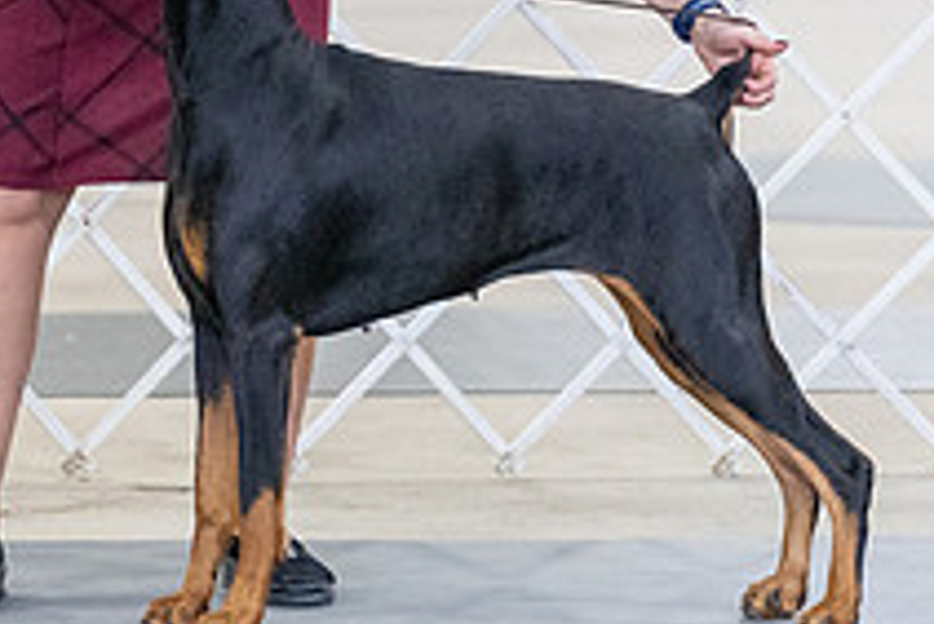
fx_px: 11786
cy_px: -11
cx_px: 217
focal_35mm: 454
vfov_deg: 3.0
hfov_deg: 4.5
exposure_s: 1/320
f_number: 3.5
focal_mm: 165
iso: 6400
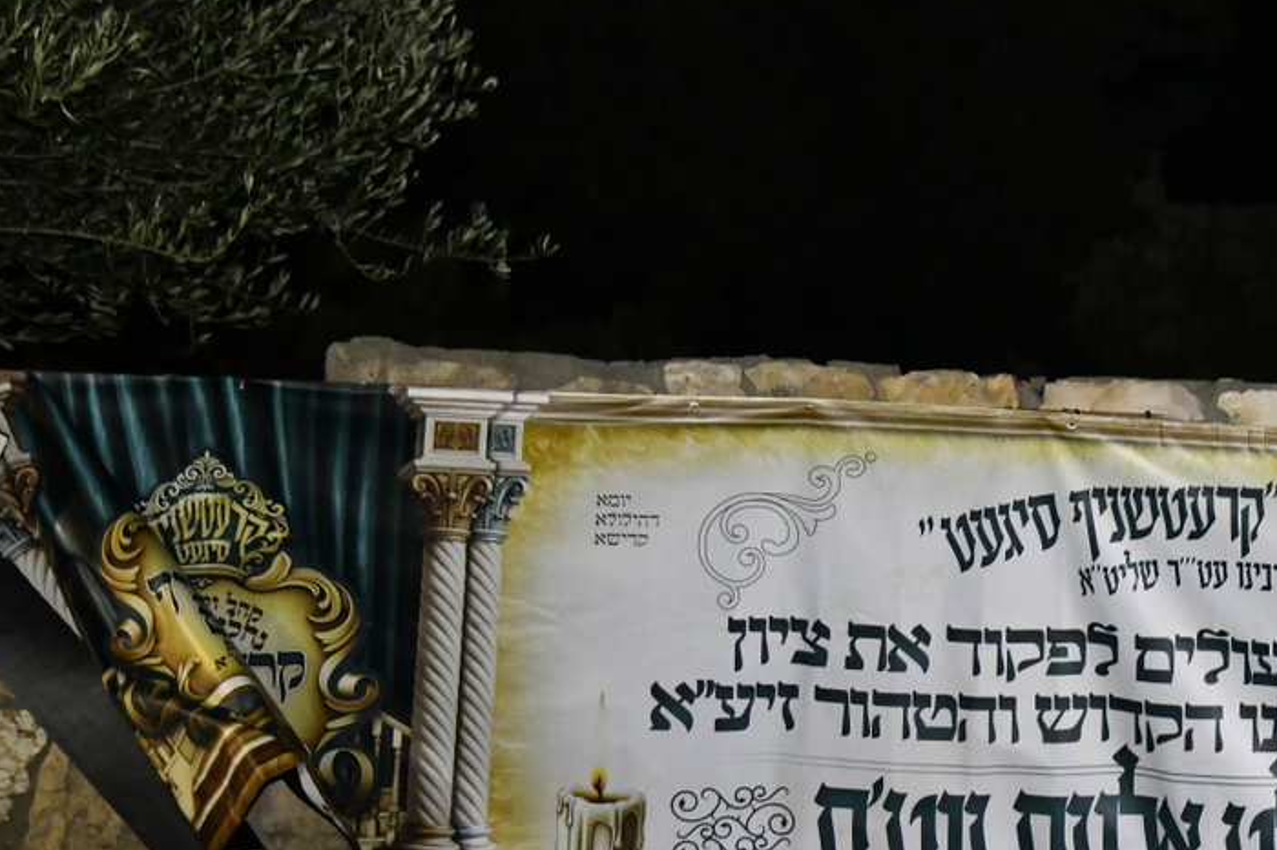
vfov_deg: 11.8
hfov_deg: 17.4
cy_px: 627
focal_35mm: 116
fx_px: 4113
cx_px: 1146
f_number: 5
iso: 2500
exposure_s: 1/100
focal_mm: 58
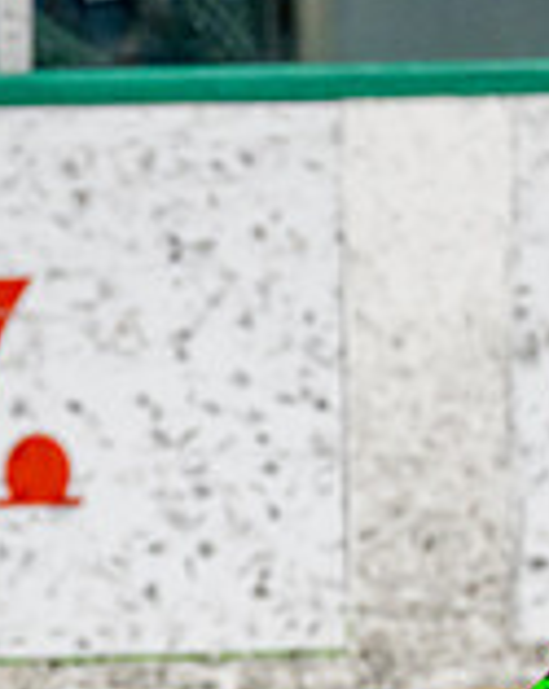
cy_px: 450
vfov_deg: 2.1
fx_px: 19005
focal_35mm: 933
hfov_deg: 1.7
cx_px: -102
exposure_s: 1/1250
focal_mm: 200
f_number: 2.8
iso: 1000
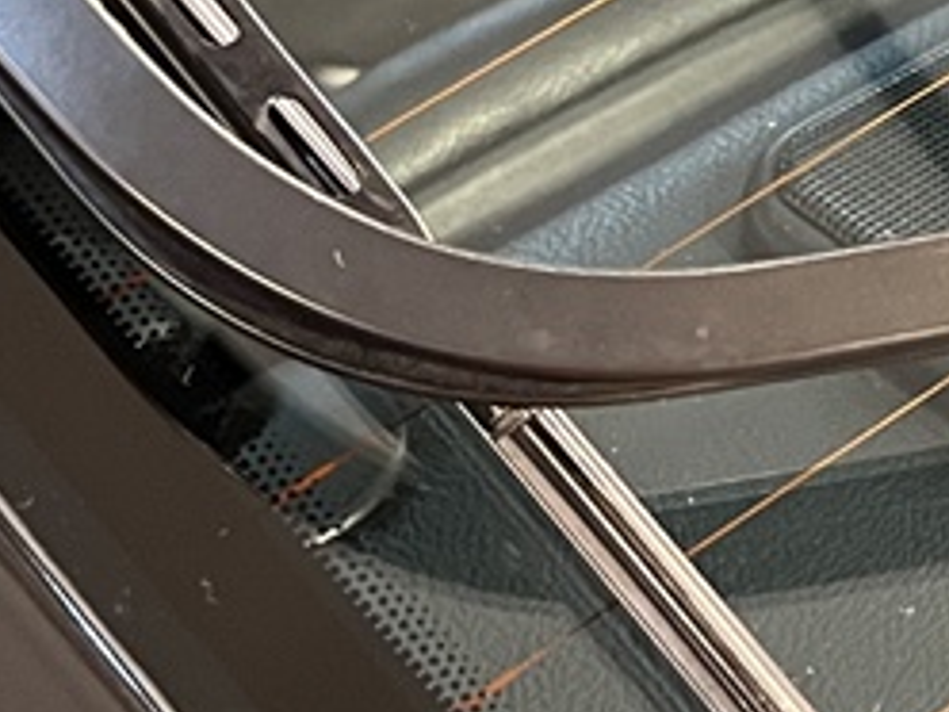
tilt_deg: -40.4
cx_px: 1094
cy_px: 142
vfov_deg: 11.0
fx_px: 3674
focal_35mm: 134
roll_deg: -2.3
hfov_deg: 14.3
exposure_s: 1/50
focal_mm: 5.1
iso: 500
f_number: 1.6
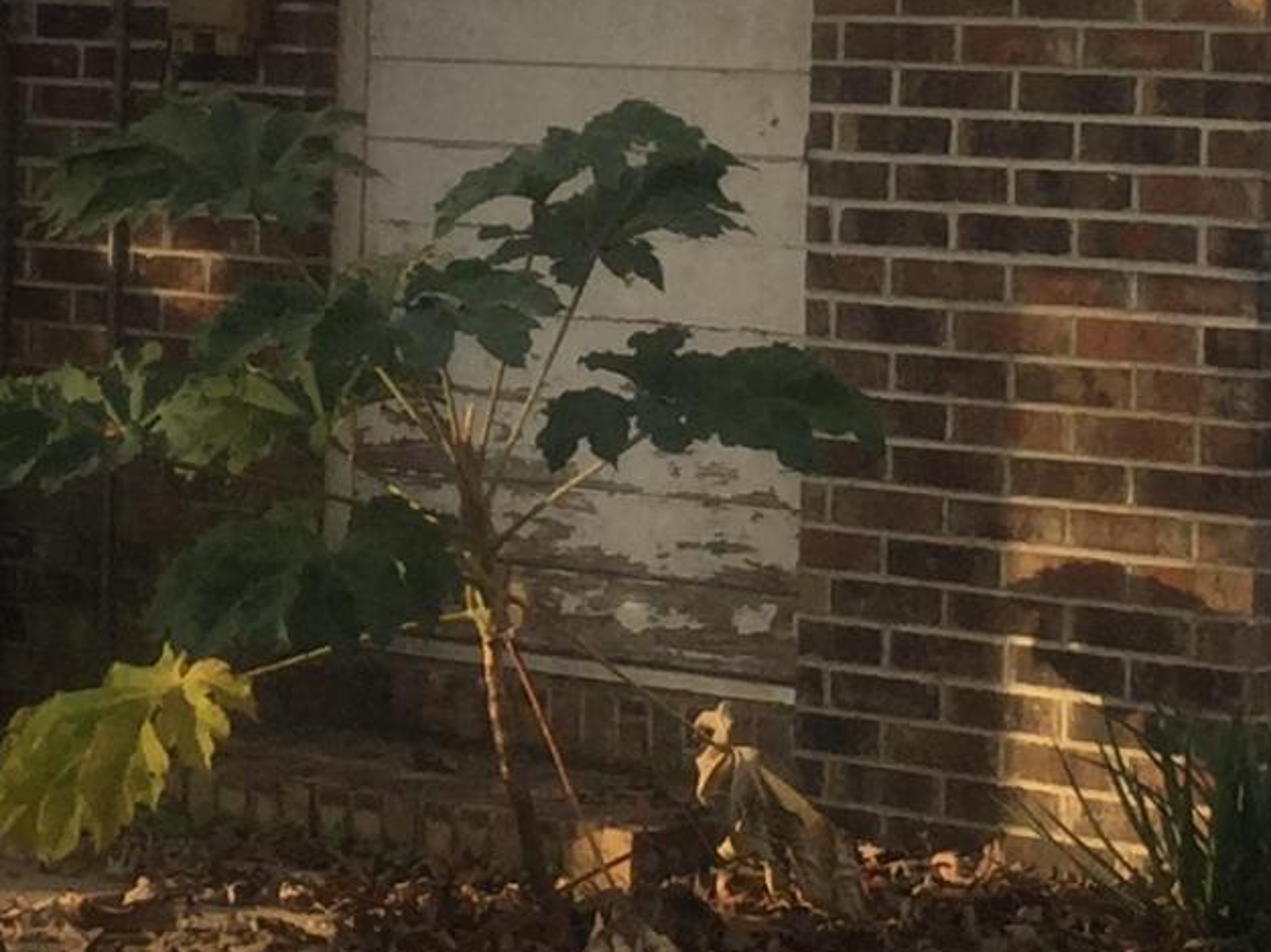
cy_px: -179
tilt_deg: +3.6
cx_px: 463
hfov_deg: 14.2
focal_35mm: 139
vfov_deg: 10.5
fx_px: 5102
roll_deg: -1.9
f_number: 2.2
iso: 32
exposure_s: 1/350
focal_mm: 4.15
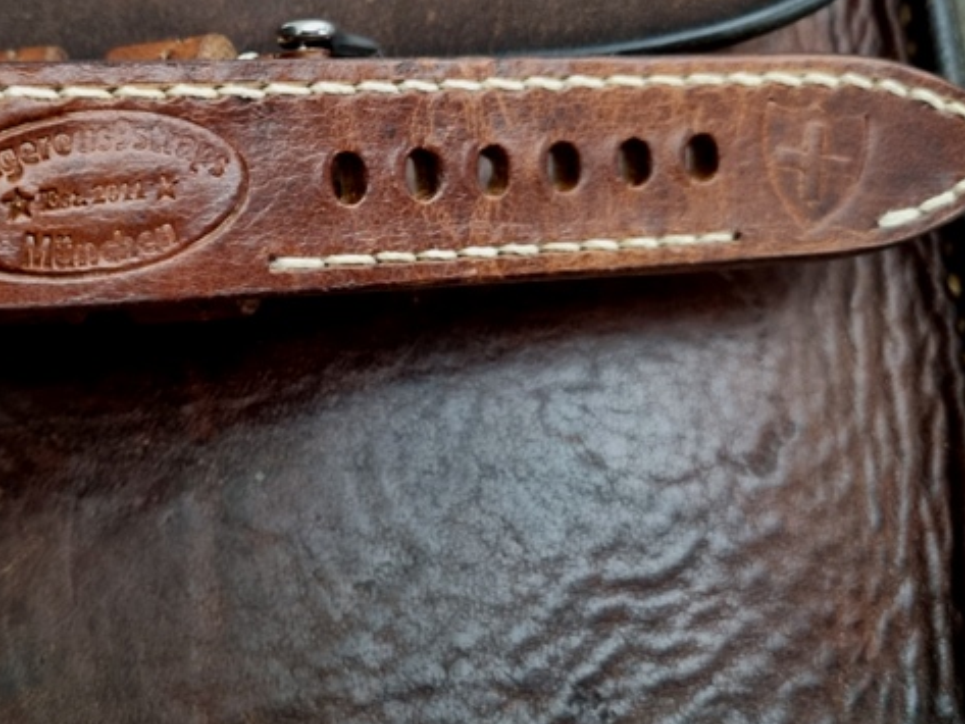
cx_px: 222
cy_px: 251
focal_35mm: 44
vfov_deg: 32.7
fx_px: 1227
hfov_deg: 41.5
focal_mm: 5.4
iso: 1000
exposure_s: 1/25
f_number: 1.8
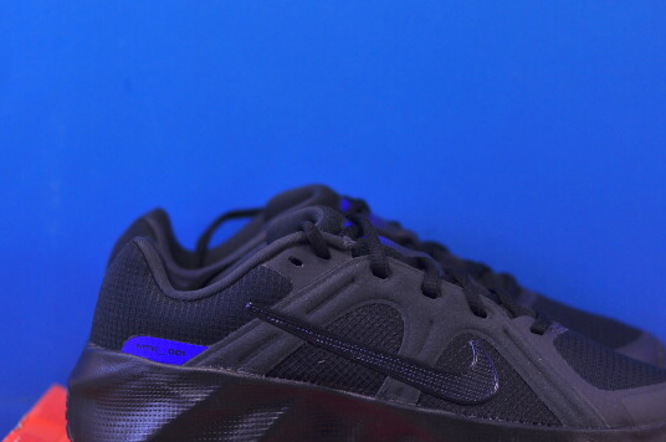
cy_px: 208
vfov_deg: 12.2
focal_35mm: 112
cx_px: 374
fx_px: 2069
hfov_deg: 18.3
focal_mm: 50
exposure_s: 1/320
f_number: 2.5
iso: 250
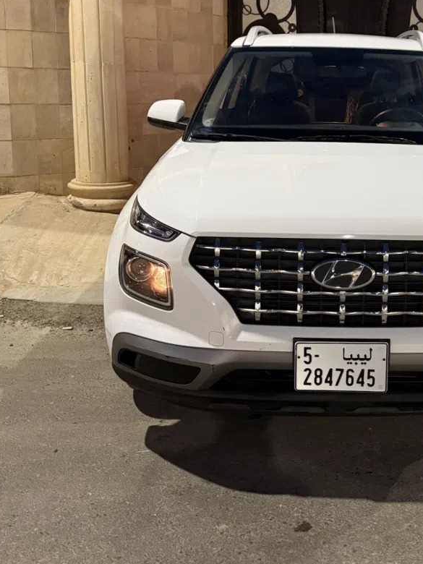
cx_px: 341
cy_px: 189
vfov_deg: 44.2
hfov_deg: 33.3
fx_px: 684
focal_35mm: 42
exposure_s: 1/50
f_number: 1.78
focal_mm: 6.76
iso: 800
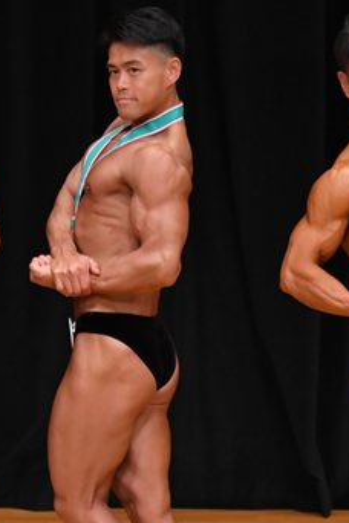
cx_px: 181
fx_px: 9393
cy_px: 309
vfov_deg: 3.2
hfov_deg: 2.1
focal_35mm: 646
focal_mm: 190
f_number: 5.6
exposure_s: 1/400
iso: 3200
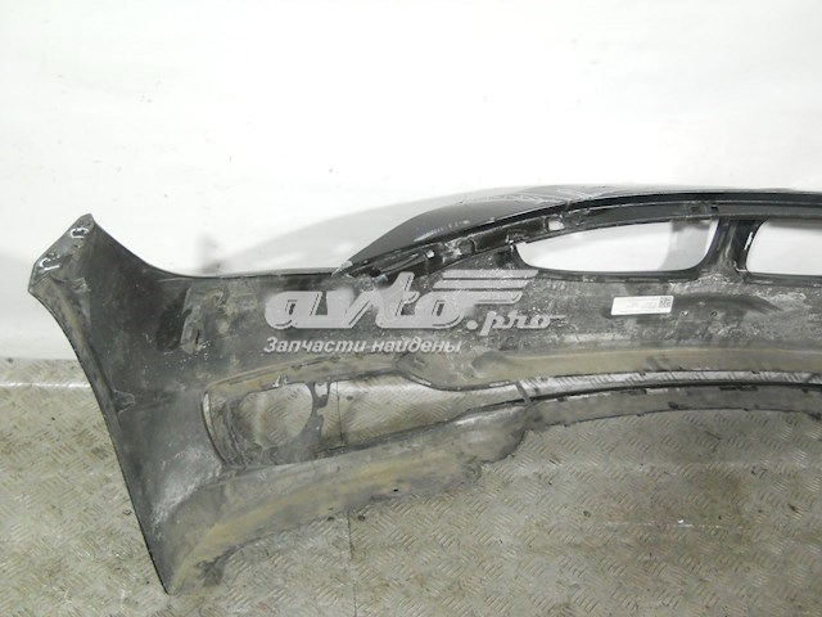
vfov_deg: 35.1
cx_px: 411
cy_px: 308
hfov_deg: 45.8
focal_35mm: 41
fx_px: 974
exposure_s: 1/30
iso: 320
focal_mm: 6.72
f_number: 3.1
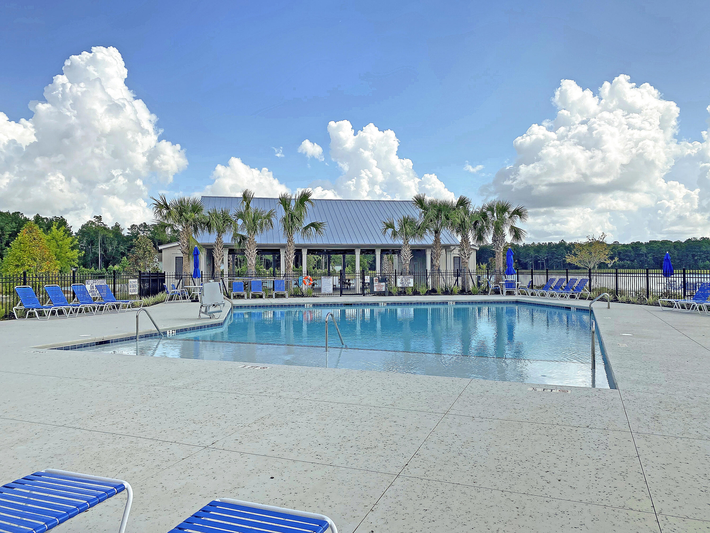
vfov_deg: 53.1
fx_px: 533
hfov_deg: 67.3
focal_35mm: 26
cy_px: 266
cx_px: 355
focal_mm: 4.25
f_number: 1.8
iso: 32
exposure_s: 1/4115
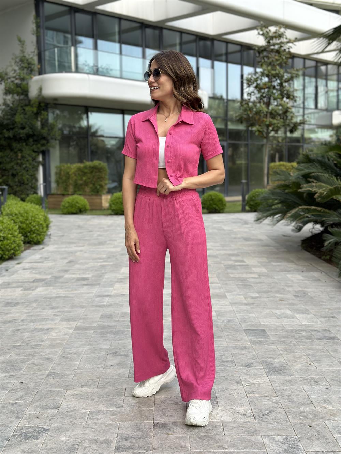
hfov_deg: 30.3
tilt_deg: -5.6
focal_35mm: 48
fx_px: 630
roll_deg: +0.8
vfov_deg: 39.7
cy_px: 227
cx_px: 170
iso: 80
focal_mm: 6.86
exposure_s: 1/724
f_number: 1.78
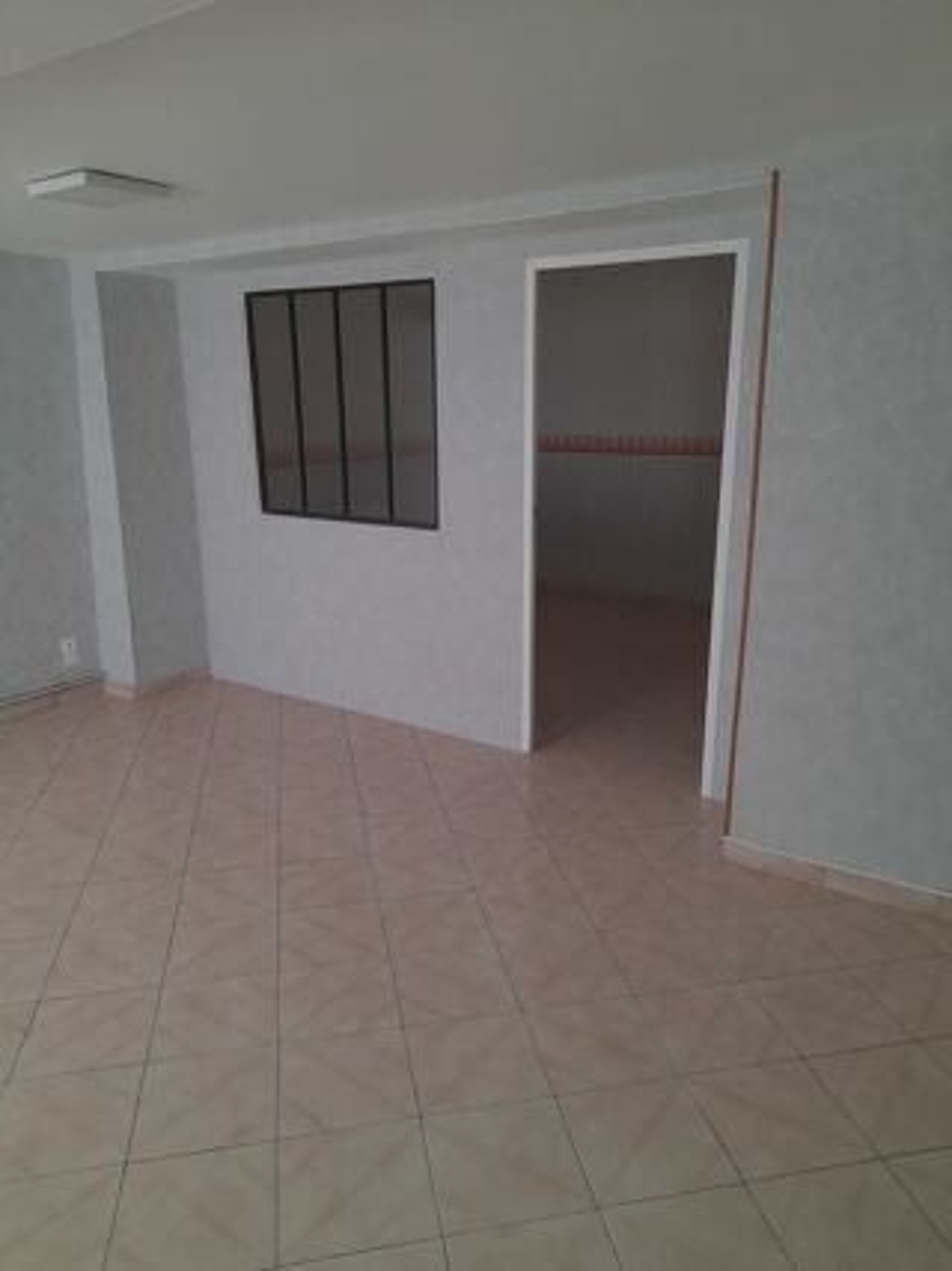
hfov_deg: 54.9
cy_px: 636
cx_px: 476
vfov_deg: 69.4
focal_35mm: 25
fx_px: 917
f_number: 2
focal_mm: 4.6
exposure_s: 1/50
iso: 100
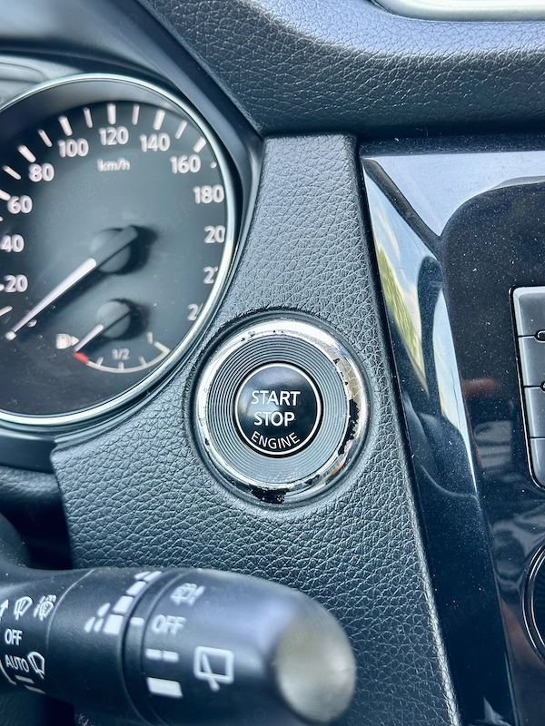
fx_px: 1008
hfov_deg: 30.3
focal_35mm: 48
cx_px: 272
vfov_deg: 39.7
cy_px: 363
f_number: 1.78
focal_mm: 6.86
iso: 64
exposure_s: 1/83
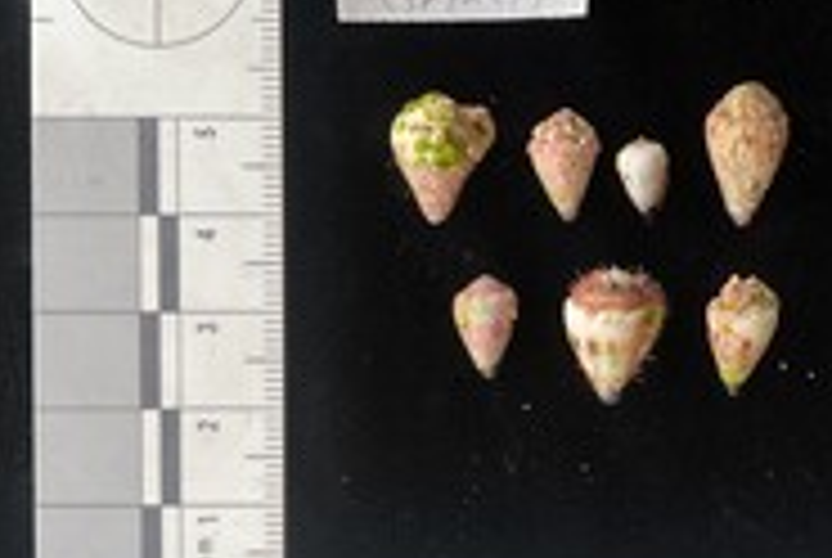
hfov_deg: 33.3
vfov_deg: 23.8
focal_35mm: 57
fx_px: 1319
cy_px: 344
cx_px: 733
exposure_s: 1/60
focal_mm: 3
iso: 160
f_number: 1.8
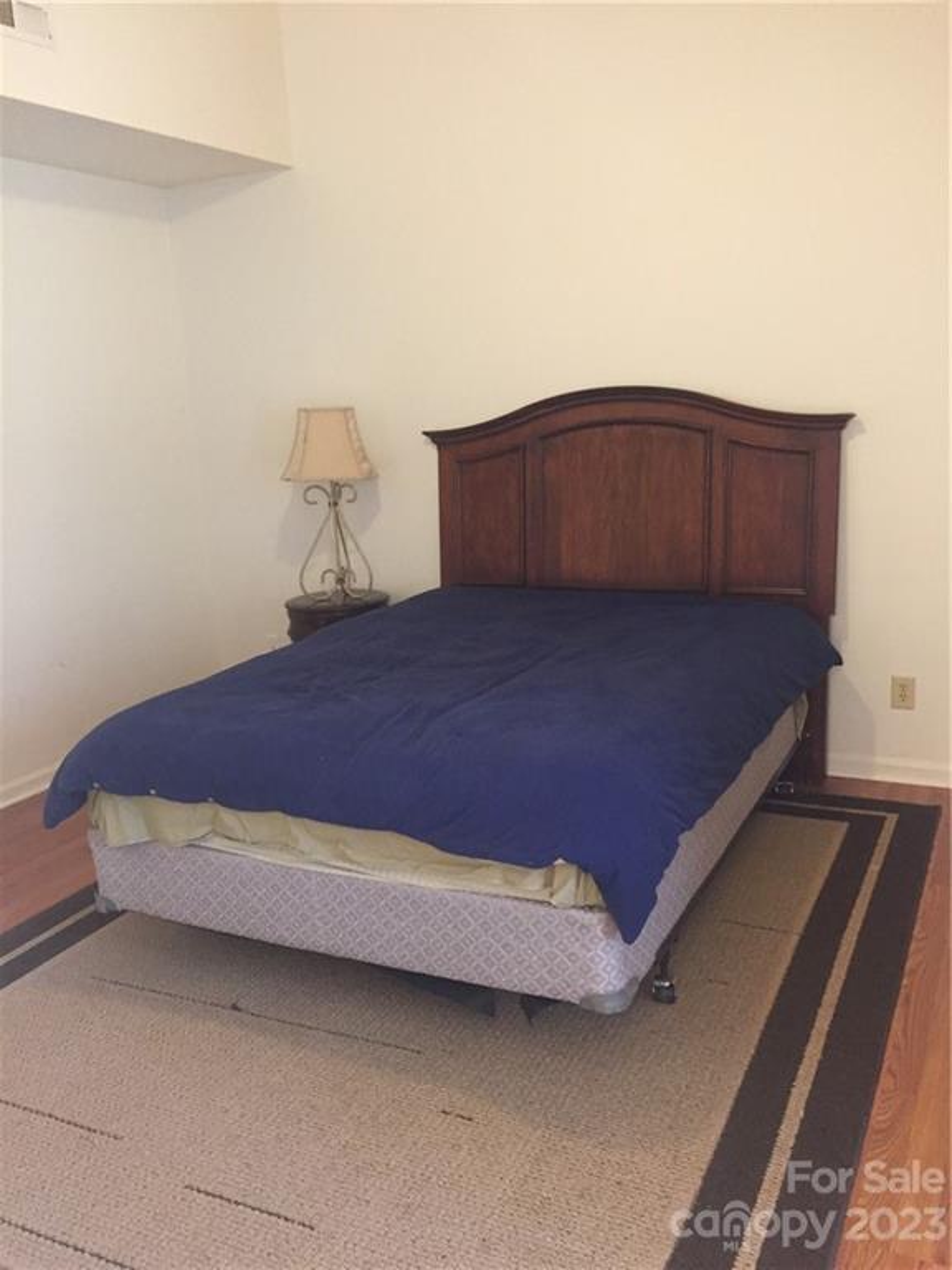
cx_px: 476
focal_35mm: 29
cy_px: 635
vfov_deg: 61.7
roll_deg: +2.1
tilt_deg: -10.7
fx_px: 1063
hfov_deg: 48.2
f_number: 2.2
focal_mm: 4.15
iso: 250
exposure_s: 1/17
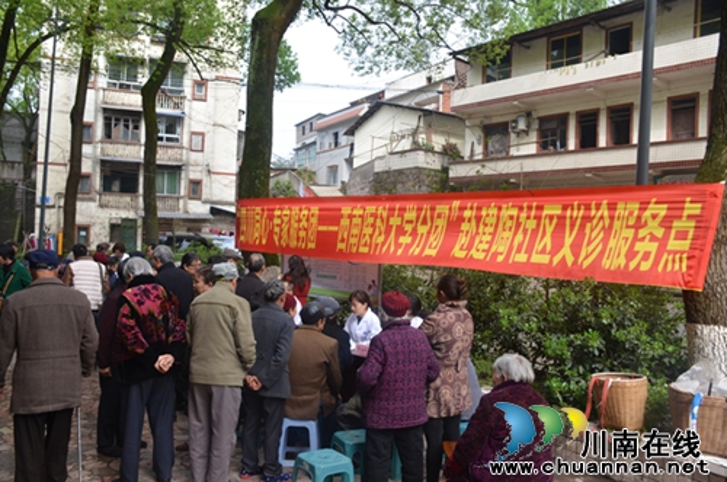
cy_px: 241
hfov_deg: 62.0
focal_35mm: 30
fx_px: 604
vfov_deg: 43.4
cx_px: 364
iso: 200
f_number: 7.1
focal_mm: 20
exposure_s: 1/200
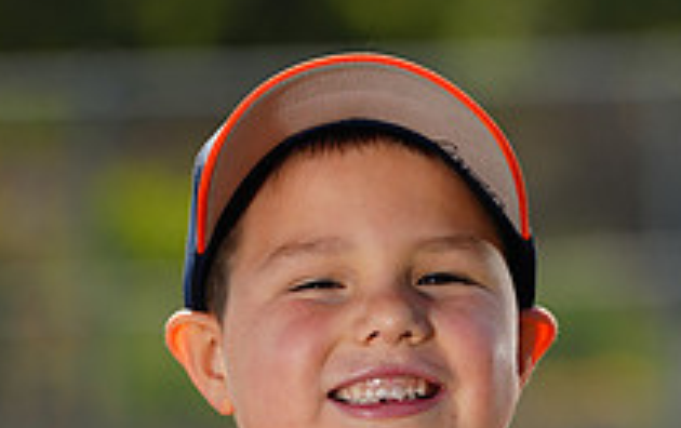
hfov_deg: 3.7
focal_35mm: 562
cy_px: 733
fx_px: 10447
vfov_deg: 2.3
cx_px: 293
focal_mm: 200
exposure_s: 1/250
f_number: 5
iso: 50
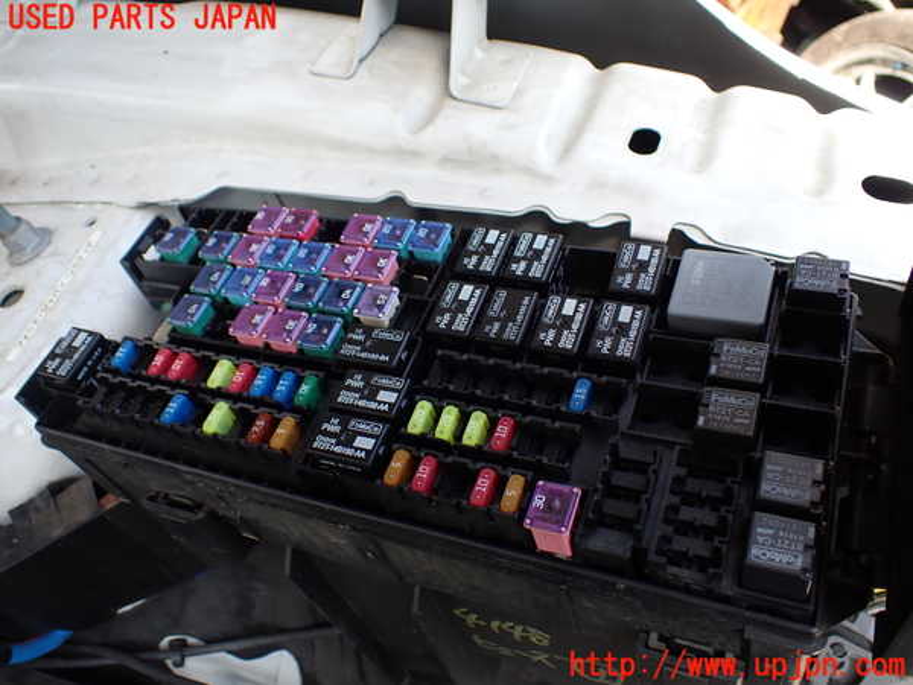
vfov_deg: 46.8
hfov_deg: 60.0
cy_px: 342
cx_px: 456
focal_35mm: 30
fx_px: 791
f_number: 2.3
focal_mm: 5.4
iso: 100
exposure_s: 1/200
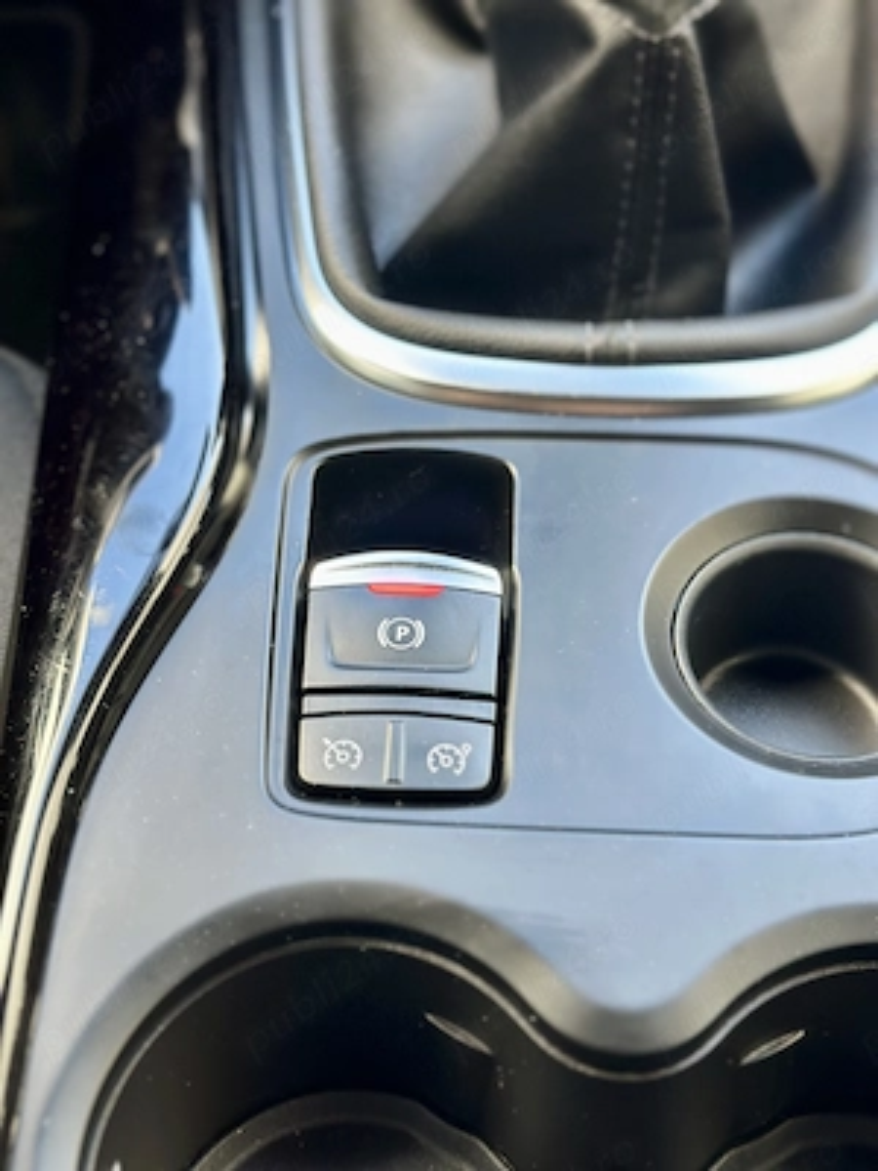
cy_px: 586
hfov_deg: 30.3
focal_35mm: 48
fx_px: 1623
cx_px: 439
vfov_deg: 39.7
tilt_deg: -49.1
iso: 125
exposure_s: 1/71
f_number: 1.78
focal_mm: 6.86
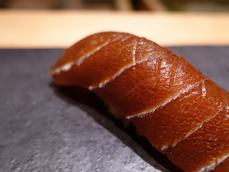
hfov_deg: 54.4
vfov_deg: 42.9
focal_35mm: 33
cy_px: 92
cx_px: 149
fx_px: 218
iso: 800
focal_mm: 8.8
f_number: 2.5
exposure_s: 1/200
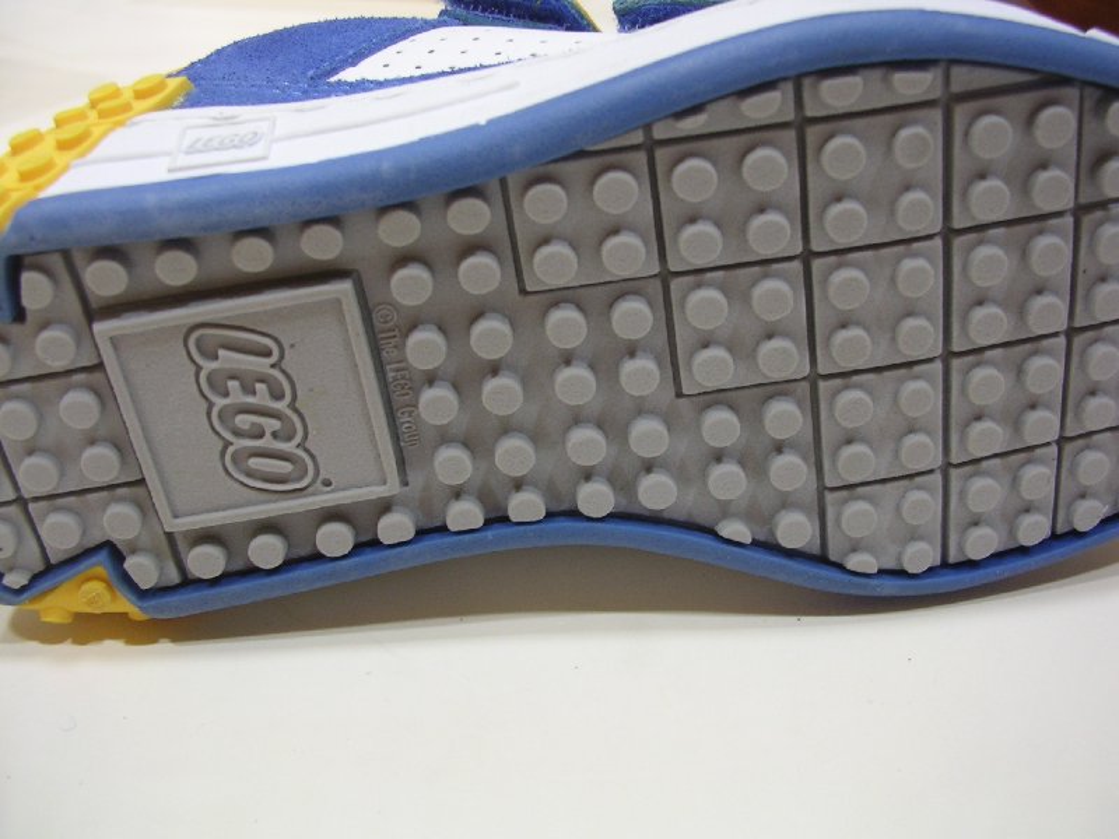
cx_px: 560
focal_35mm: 38
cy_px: 420
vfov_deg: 37.7
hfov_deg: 49.0
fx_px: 1228
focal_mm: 5.8
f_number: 2.8
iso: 100
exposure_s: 1/5
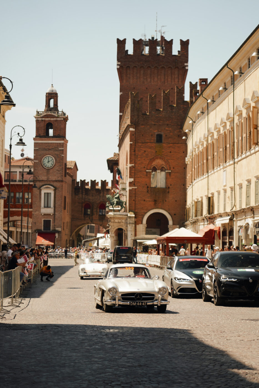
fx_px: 1133
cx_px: 130
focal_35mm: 105
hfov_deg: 13.0
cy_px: 194
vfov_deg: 19.5
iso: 100
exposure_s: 1/320
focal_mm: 105
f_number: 4
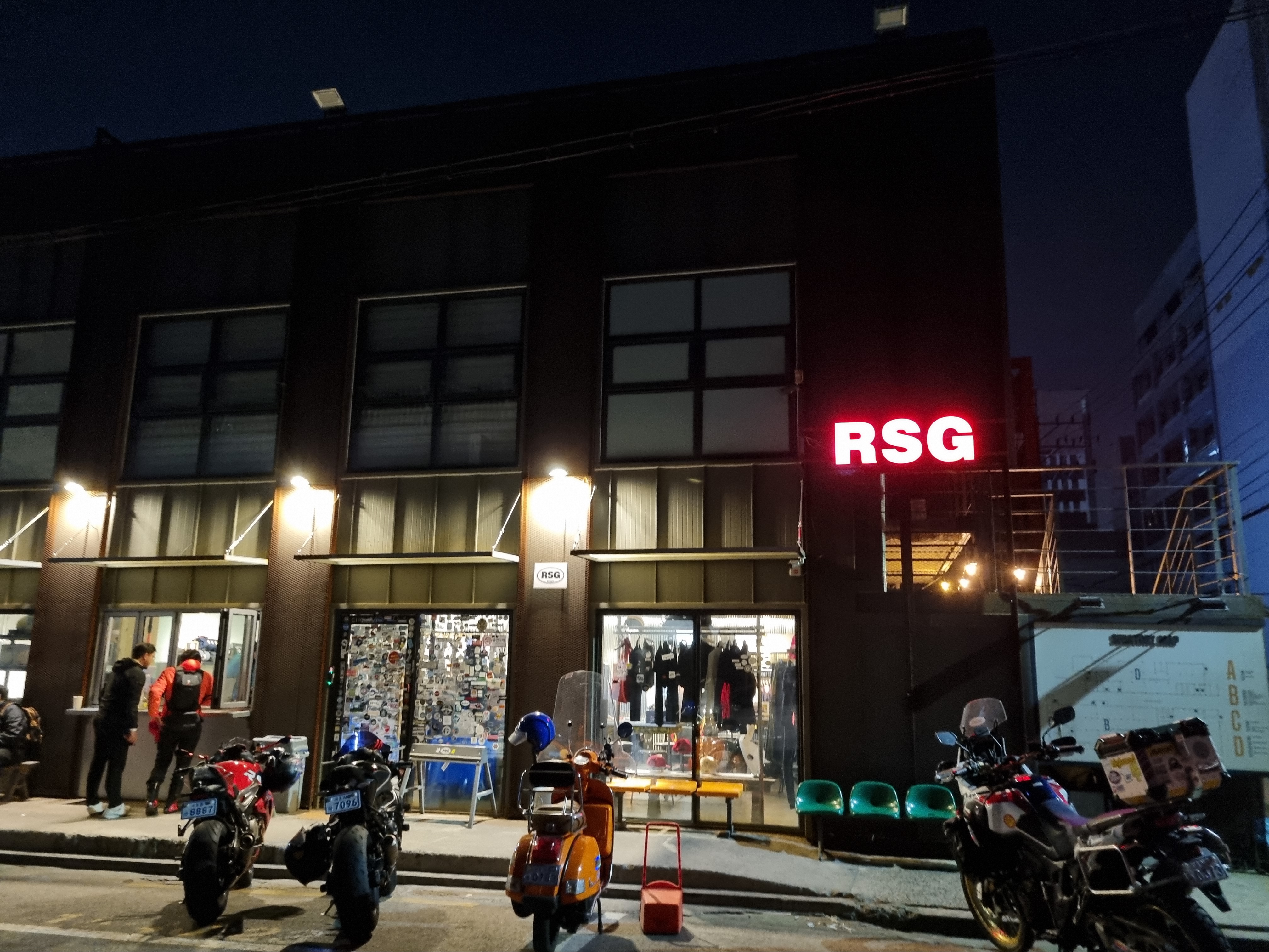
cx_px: 634
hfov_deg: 67.3
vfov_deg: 53.1
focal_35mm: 26
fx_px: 953
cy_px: 476
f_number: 1.8
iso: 640
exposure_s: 1/24
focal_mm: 5.4
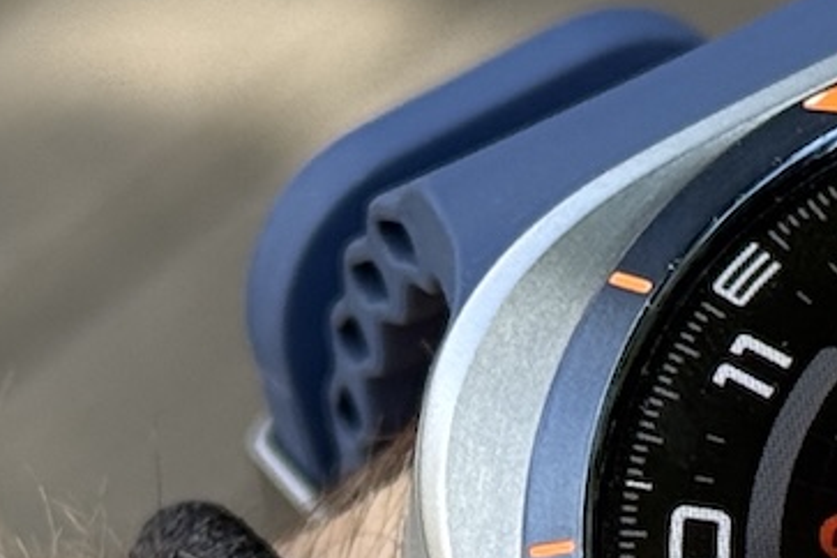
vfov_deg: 5.3
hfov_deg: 7.8
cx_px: 989
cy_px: 474
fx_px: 6068
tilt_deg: -47.6
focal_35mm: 261
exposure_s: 1/819
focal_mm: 6.76
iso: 80
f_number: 1.78
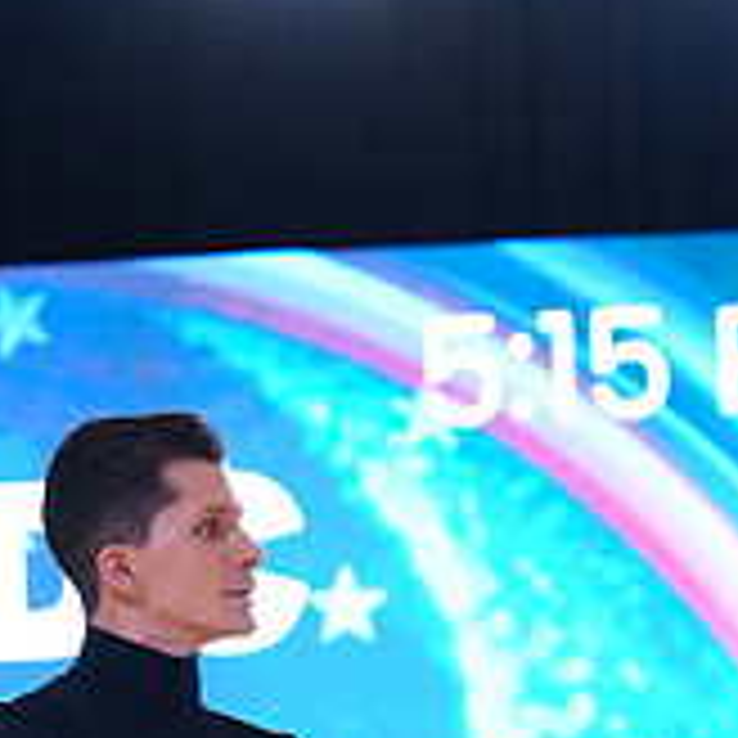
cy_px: 1134
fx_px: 6295
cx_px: 790
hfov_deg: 6.7
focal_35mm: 261
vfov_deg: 6.6
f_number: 4
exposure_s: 1/200
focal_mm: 87
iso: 2000
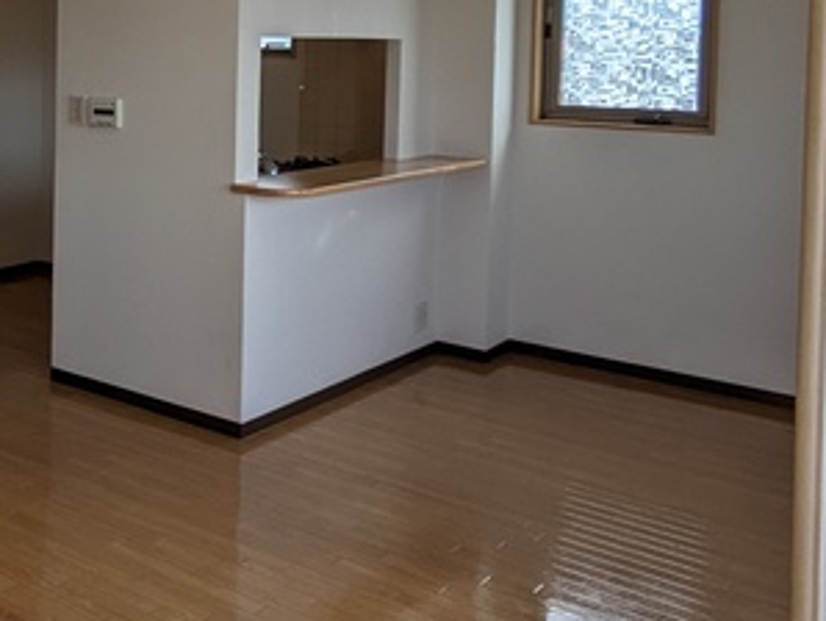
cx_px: -301
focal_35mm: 45
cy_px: 58
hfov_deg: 30.7
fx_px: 1075
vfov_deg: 30.7
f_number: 2.2
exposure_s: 1/520
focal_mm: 1.83
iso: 47
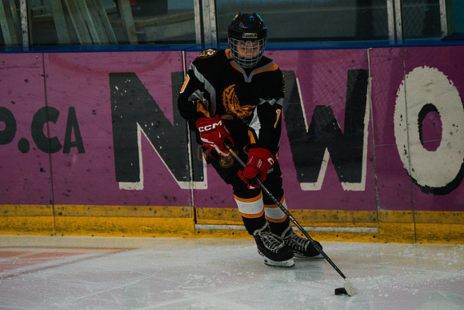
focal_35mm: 288
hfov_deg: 7.2
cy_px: 125
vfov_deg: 4.8
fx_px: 3711
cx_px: 232
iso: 3200
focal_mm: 221
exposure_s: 1/1600
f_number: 3.2
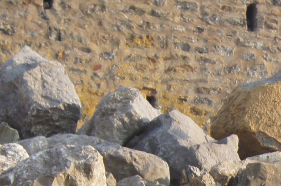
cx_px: 536
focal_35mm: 231
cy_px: 408
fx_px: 1801
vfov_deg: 5.8
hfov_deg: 8.5
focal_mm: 30
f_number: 7.1
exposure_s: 1/125
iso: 100
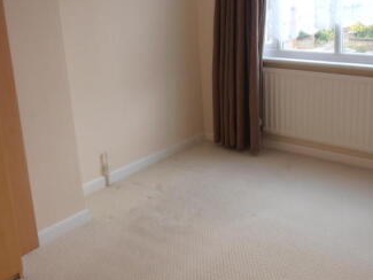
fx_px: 464
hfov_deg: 43.6
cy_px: 65
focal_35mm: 43
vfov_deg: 32.9
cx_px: 226
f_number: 3
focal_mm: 4.2
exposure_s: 1/30
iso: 80
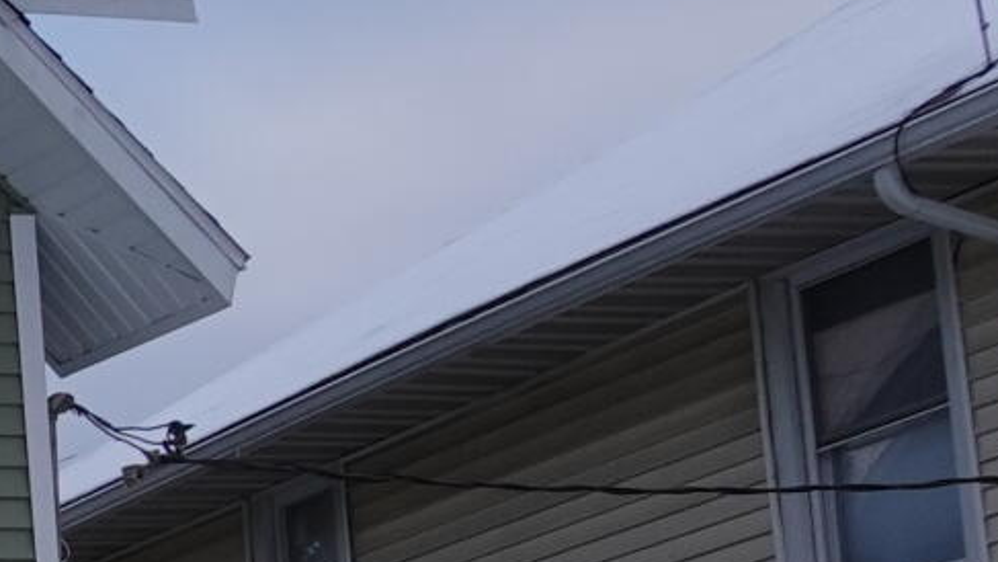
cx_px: -1570
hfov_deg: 11.1
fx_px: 4102
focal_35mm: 155
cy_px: 853
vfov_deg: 7.7
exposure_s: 1/200
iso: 125
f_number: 4
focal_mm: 8.8
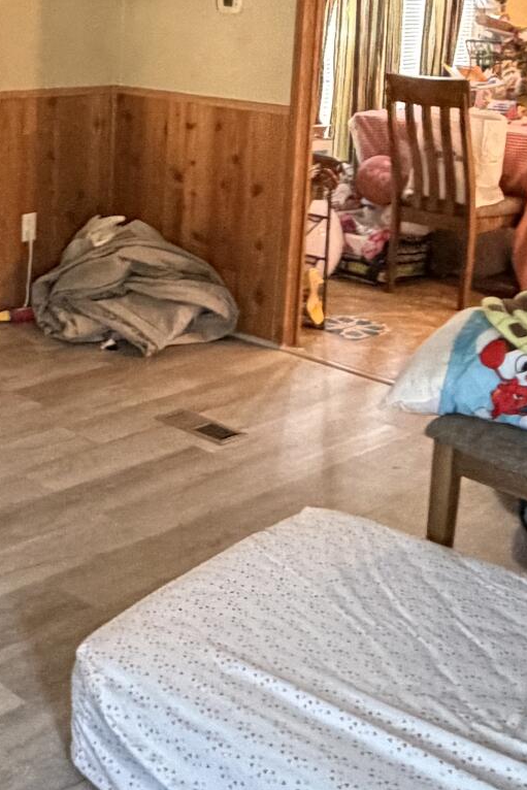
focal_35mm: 57
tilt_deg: -7.0
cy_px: 136
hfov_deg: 23.2
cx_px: 55
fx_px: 1251
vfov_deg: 33.8
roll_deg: -1.7
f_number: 2.2
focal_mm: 2.22
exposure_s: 1/40
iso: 1250
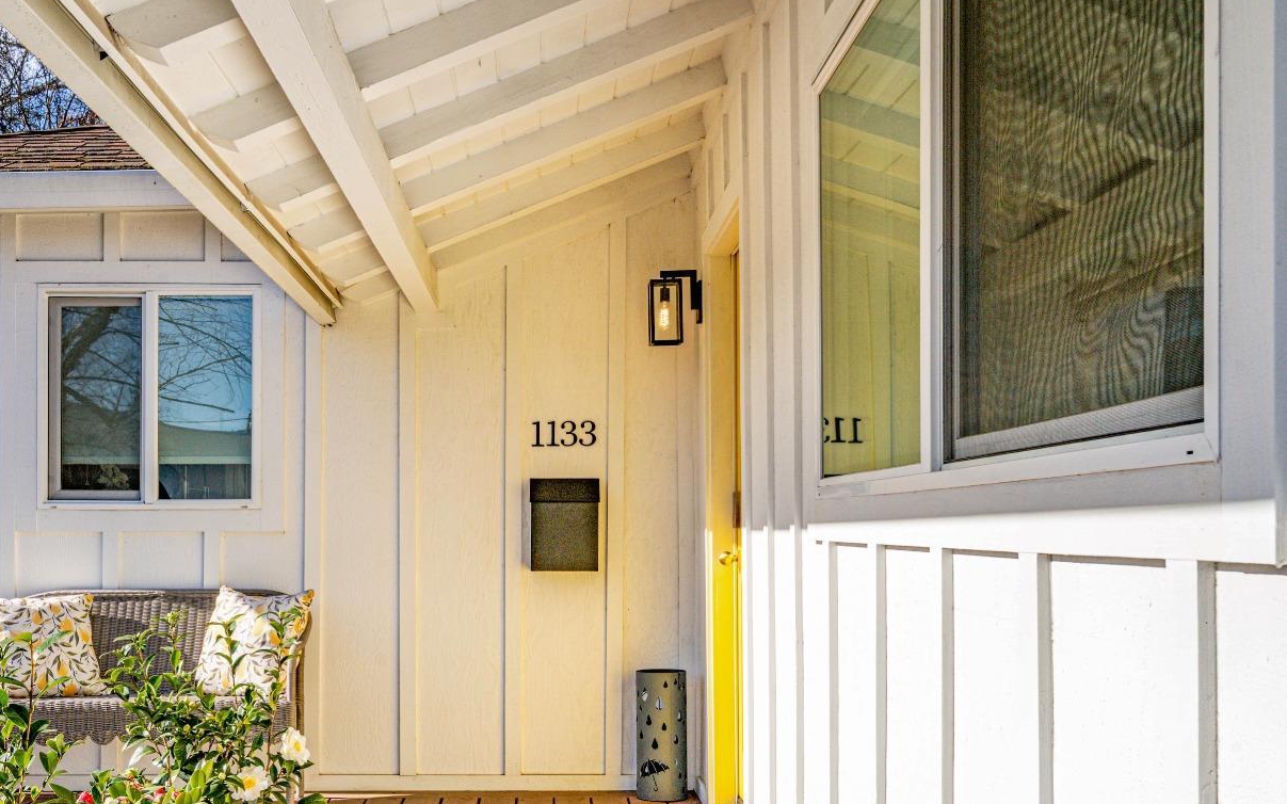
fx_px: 1333
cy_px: 524
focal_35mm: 38
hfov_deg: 51.4
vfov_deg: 33.3
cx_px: 558
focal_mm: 30
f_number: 11
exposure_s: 1/400
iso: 320
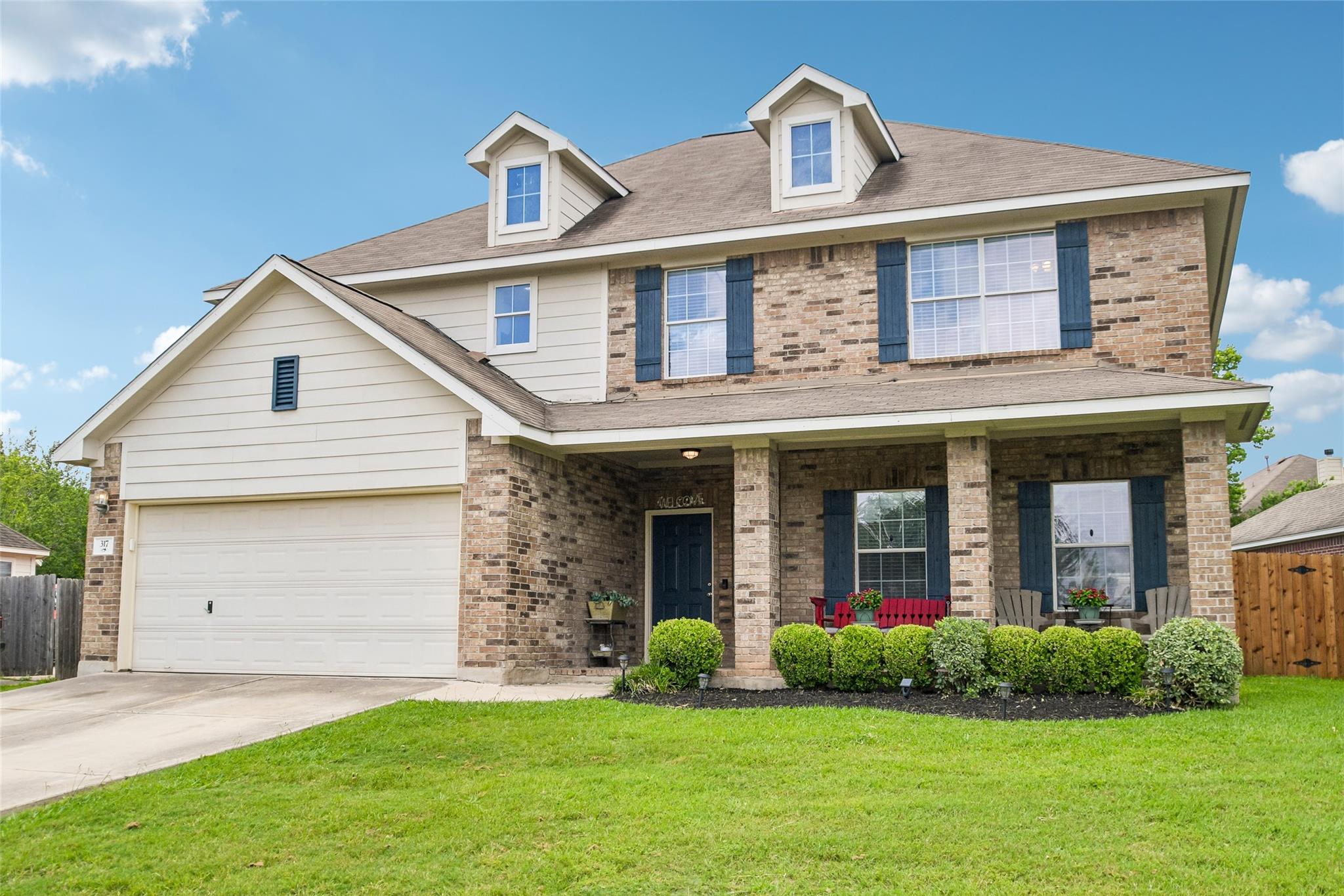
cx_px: 672
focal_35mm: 33
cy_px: 448
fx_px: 1232
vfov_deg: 40.0
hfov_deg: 57.2
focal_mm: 22
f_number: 8
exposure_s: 1/500
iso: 400
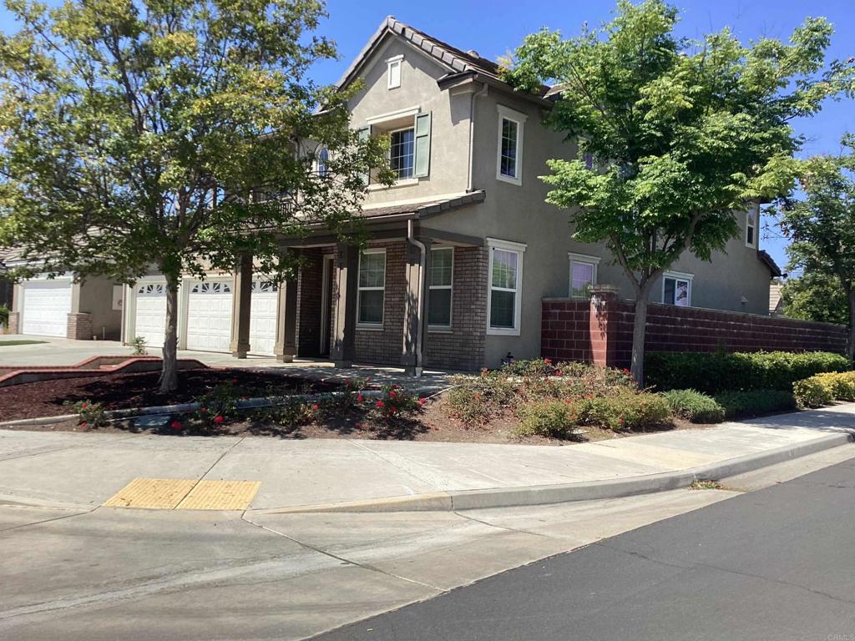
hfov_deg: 58.4
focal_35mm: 31
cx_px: 428
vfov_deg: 45.4
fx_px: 766
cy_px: 320
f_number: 2.4
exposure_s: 1/1381
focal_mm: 3.3
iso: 25
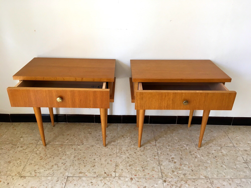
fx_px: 210
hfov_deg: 61.7
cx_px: 126
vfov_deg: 48.2
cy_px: 94
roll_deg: +0.4
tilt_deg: -27.1
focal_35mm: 29
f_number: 2.2
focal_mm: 4.15
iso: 40
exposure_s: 1/33
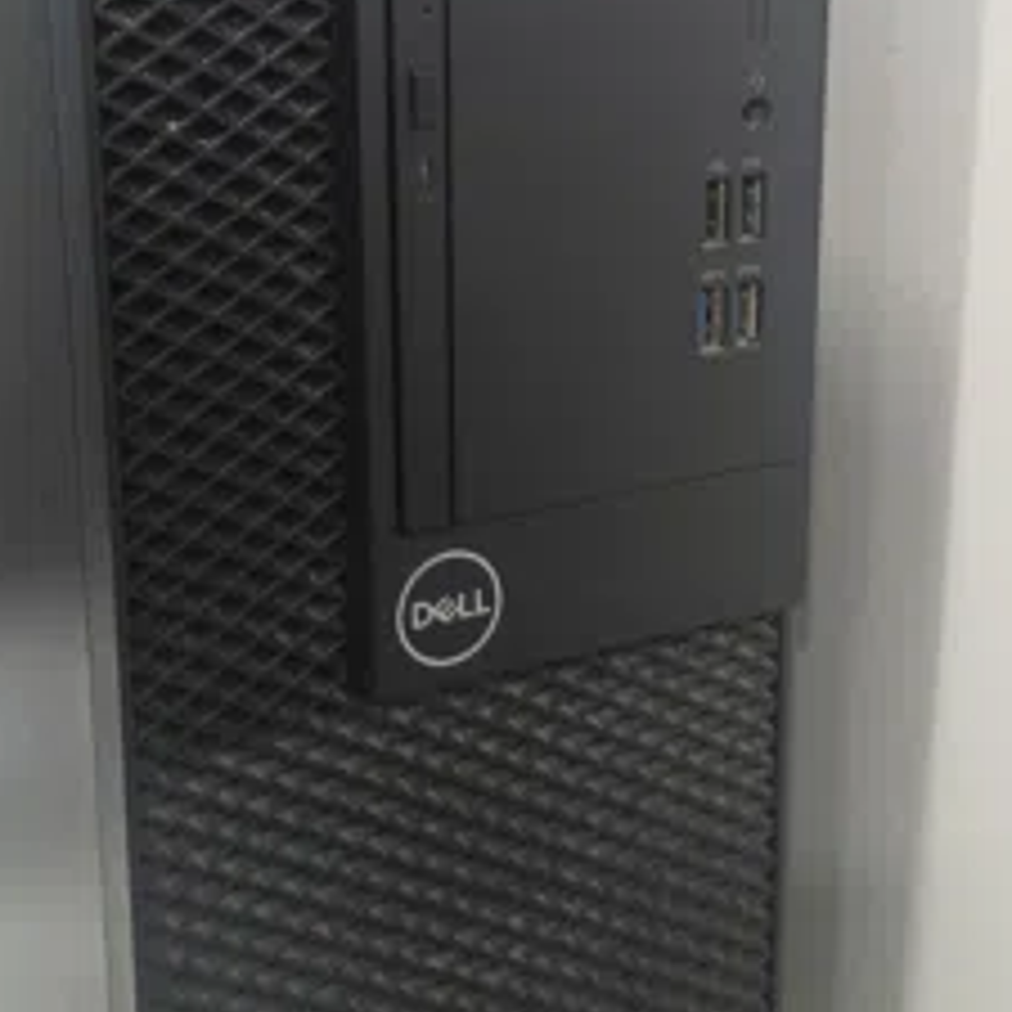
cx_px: 427
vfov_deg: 24.0
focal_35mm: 72
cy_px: 468
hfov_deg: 24.0
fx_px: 2381
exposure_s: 1/30
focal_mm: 6.06
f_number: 2.8
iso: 800
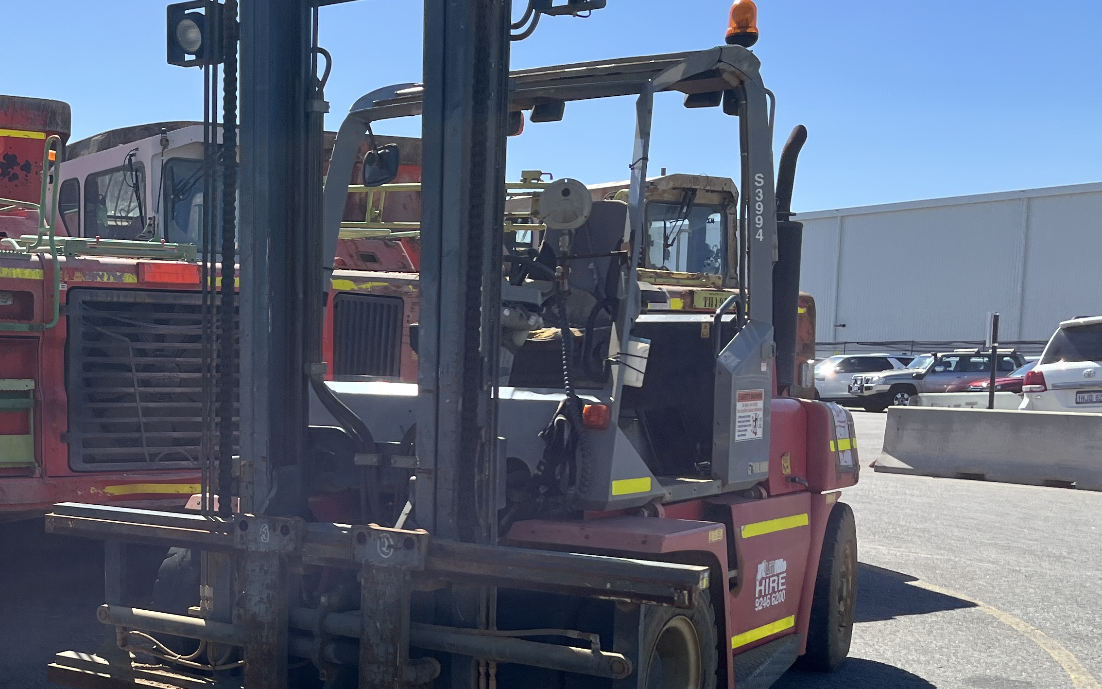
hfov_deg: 39.3
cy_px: 487
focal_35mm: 49
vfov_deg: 26.1
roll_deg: +2.5
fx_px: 1471
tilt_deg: -2.7
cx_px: 206
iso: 50
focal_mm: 5.1
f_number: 1.6
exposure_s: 1/3215
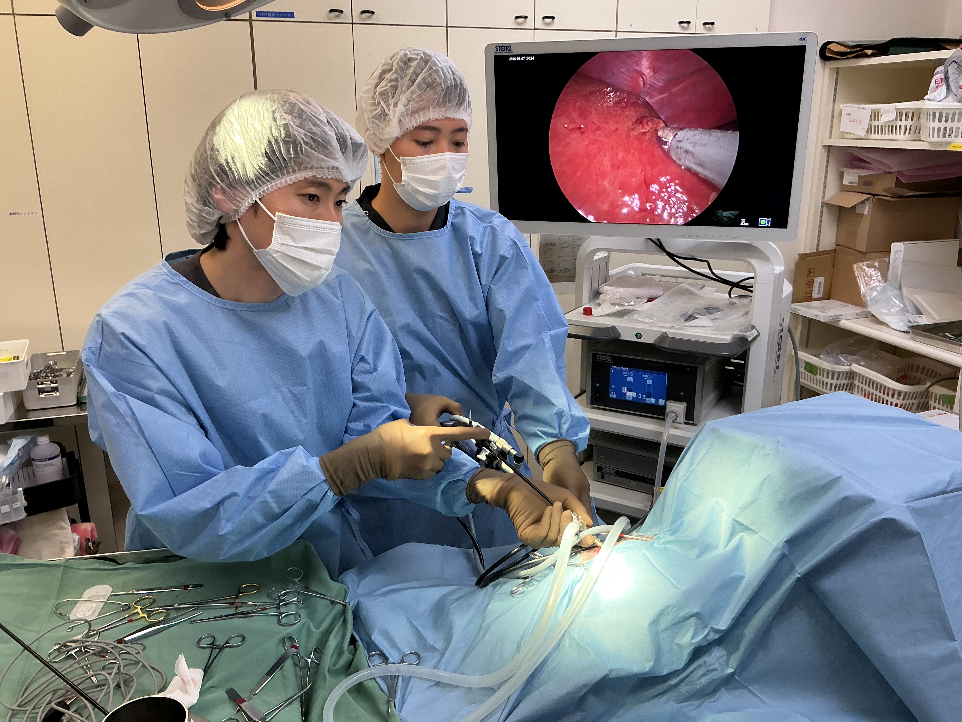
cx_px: 481
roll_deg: +0.5
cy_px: 361
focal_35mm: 29
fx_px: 806
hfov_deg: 61.7
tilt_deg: -18.0
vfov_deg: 48.2
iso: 50
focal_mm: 3
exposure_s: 1/120
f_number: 1.8
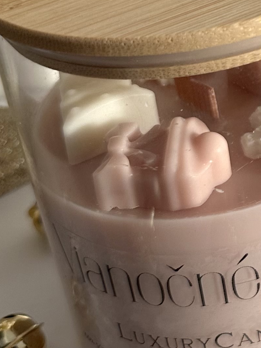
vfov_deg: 21.1
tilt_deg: -29.7
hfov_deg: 14.7
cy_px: 32
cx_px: 434
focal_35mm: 91
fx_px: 914
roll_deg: +0.4
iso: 80
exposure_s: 1/489
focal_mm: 6.86
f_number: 1.78
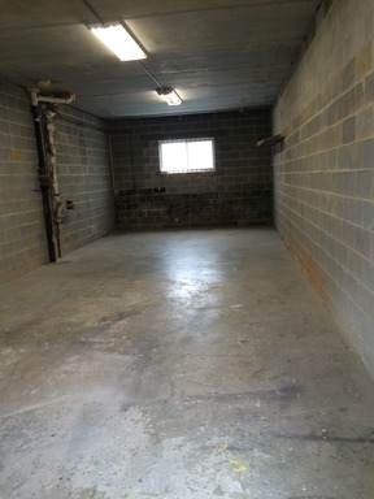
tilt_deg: -5.8
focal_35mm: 29
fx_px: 418
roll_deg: +2.5
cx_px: 187
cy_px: 250
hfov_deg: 48.2
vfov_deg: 61.7
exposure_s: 1/30
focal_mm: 4.15
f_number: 2.2
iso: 50
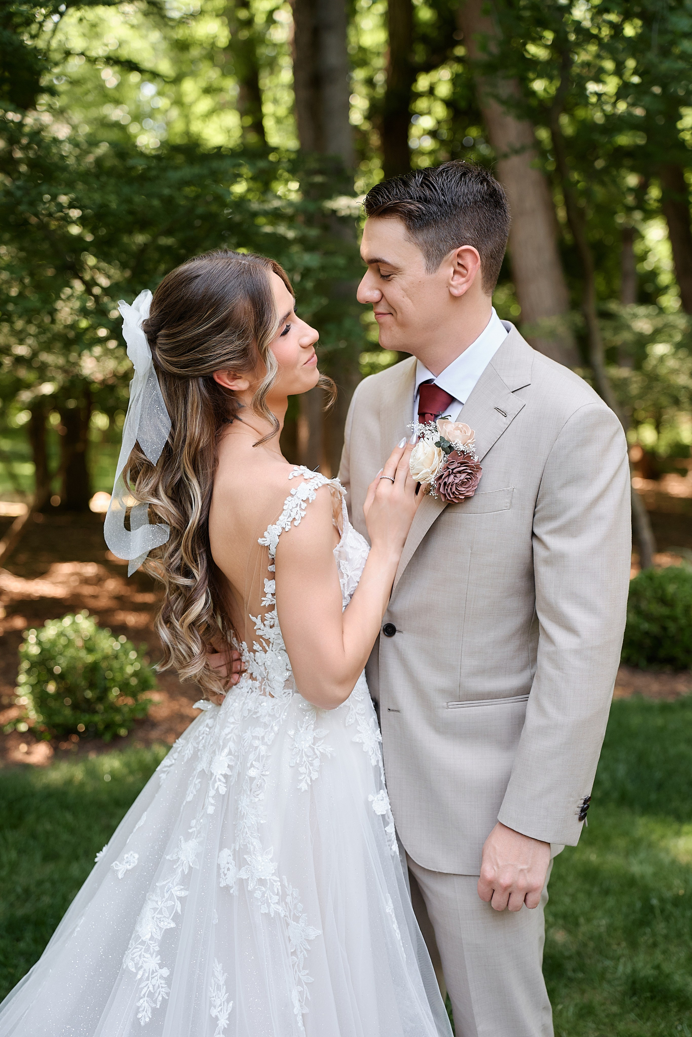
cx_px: 346
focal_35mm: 46
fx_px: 1326
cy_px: 518
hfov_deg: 29.2
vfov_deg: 42.7
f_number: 2.8
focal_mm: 46
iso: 500
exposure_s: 1/320
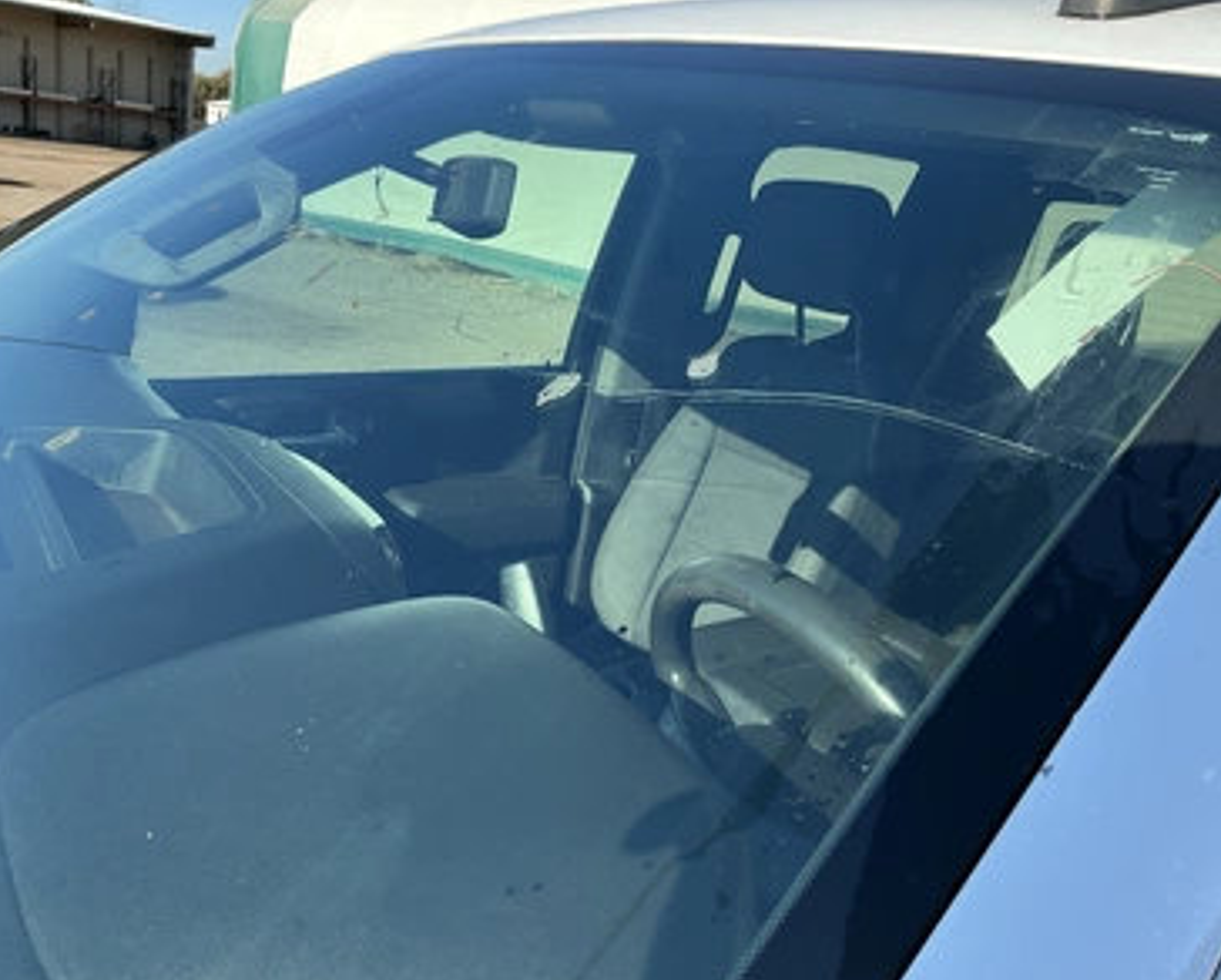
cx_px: 631
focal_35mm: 30
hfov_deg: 58.7
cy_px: 500
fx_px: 1085
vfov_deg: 48.6
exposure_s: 1/606
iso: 25
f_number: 1.8
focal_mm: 3
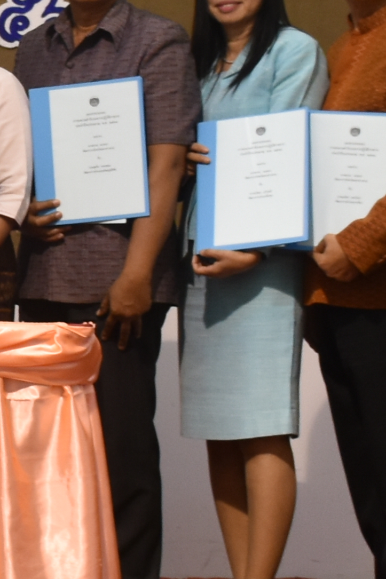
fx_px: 3069
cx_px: -263
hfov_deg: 7.0
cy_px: 99
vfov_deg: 10.7
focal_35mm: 191
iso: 500
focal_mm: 23
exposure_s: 1/60
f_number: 4
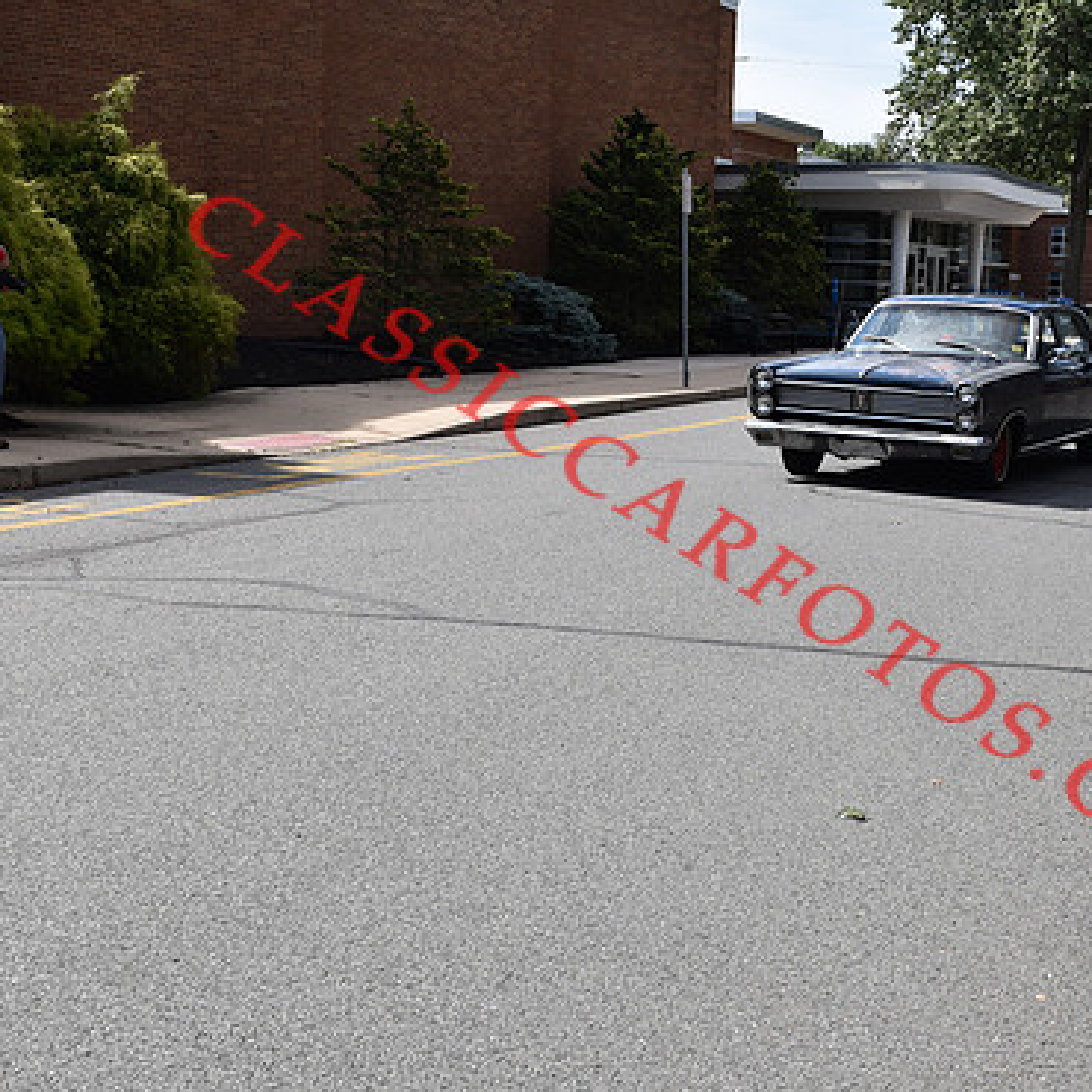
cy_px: 556
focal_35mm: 52
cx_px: 753
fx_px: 1856
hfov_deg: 32.4
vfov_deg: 32.8
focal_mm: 26
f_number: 8
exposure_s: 1/250
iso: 200
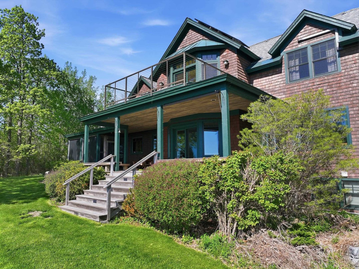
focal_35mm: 24
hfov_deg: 71.6
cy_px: 134
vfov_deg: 56.8
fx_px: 249
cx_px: 180
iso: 100
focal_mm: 12.3
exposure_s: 1/1600
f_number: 2.8
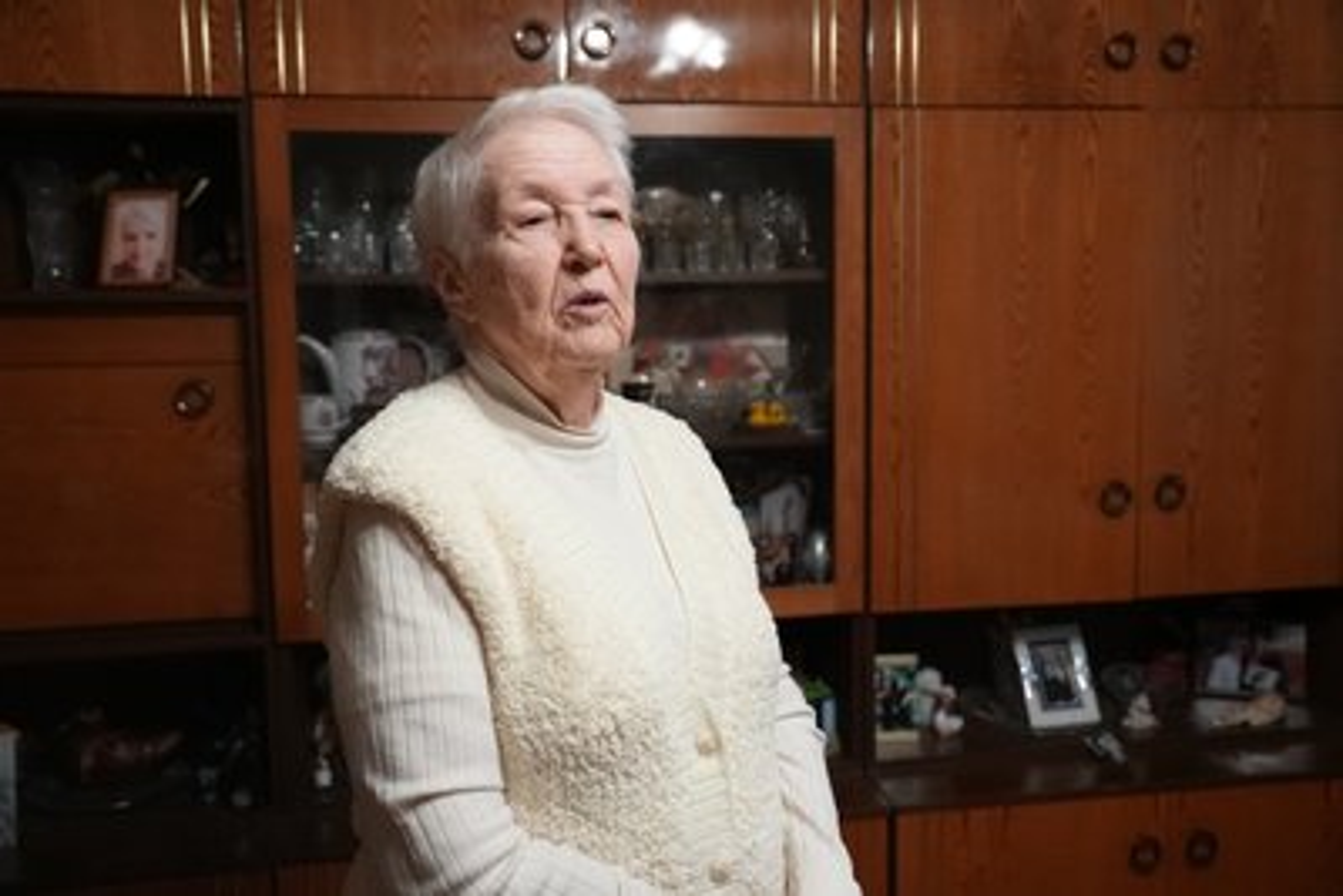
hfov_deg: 57.2
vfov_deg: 40.0
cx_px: 672
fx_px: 1231
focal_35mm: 33
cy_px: 448
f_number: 3.5
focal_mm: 33
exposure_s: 1/200
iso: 12800
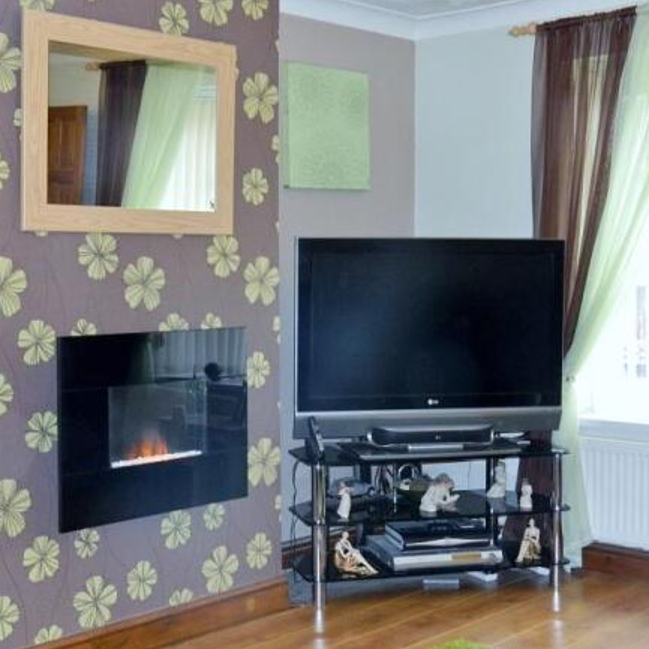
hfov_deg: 30.5
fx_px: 1188
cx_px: 295
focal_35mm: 56
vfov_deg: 30.6
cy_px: 324
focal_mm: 8.4
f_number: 3.6
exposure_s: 1/30
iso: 320
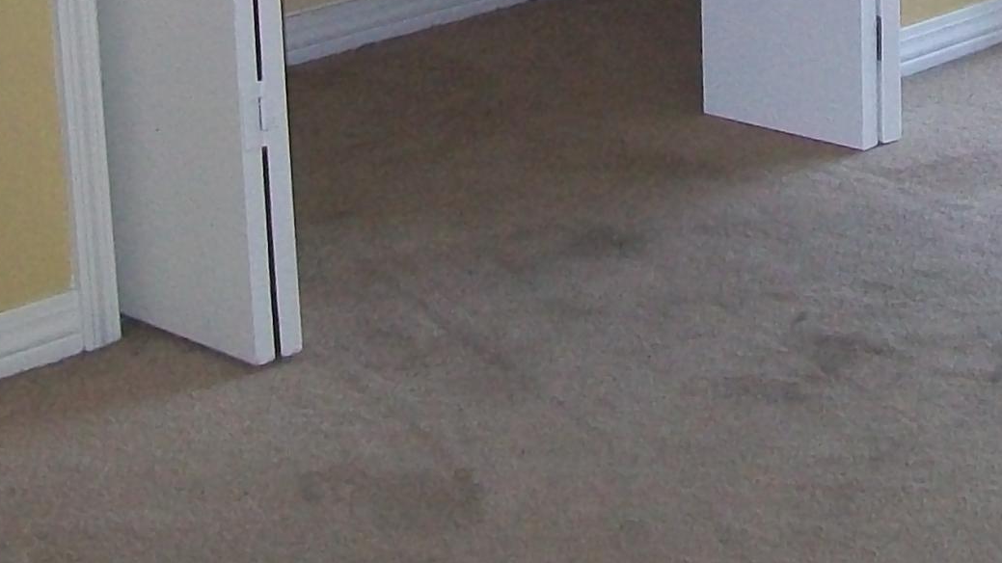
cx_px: 830
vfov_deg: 10.9
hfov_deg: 19.7
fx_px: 2842
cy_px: -310
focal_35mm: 107
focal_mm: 6.1
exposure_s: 1/60
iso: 160
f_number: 2.7
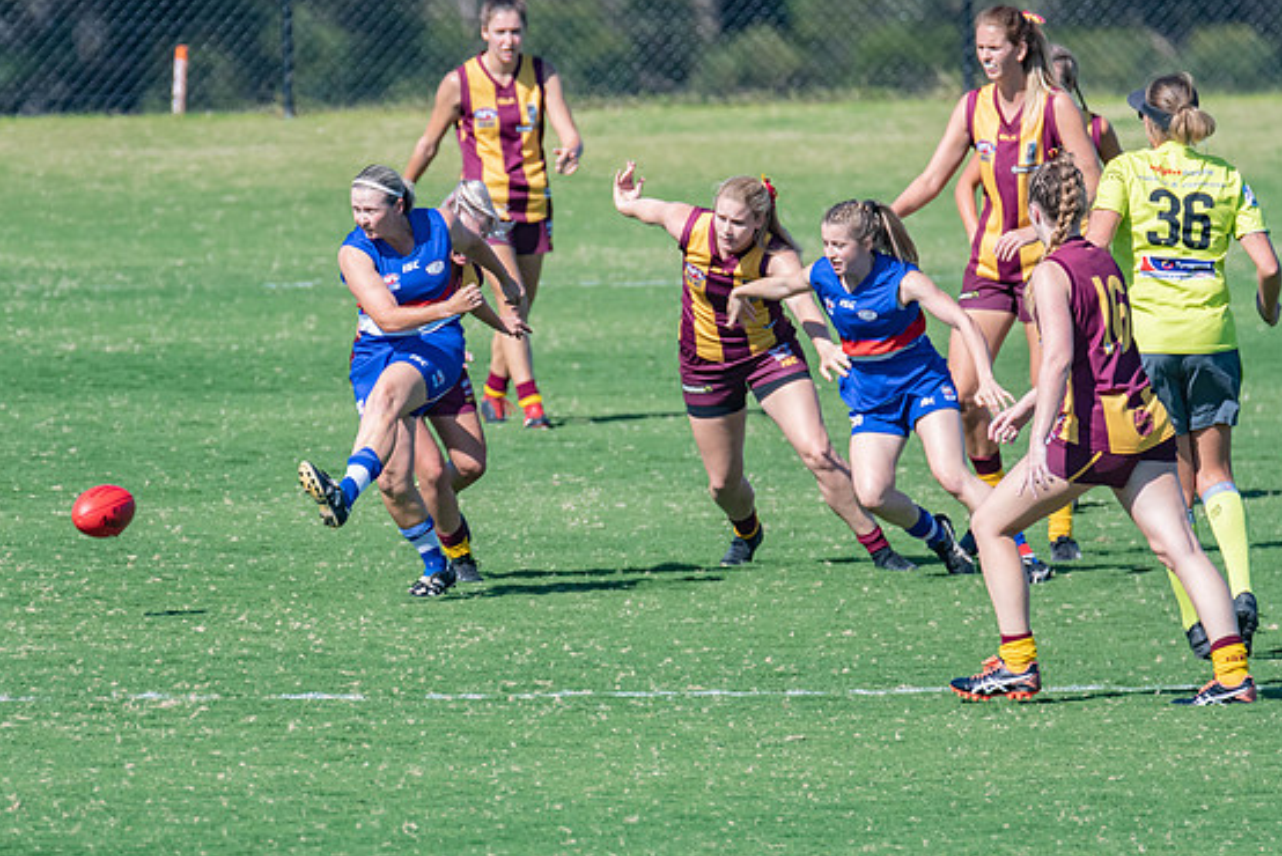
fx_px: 36875
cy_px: 459
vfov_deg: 1.3
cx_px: 583
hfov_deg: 2.0
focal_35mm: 1035
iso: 1000
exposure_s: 1/2000
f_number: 8
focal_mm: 600
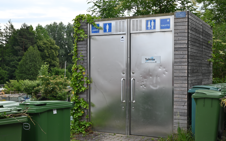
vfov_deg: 25.3
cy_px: 74
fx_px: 314
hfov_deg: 39.6
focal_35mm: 51
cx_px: 113
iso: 140
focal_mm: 50
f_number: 6.3
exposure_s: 1/250
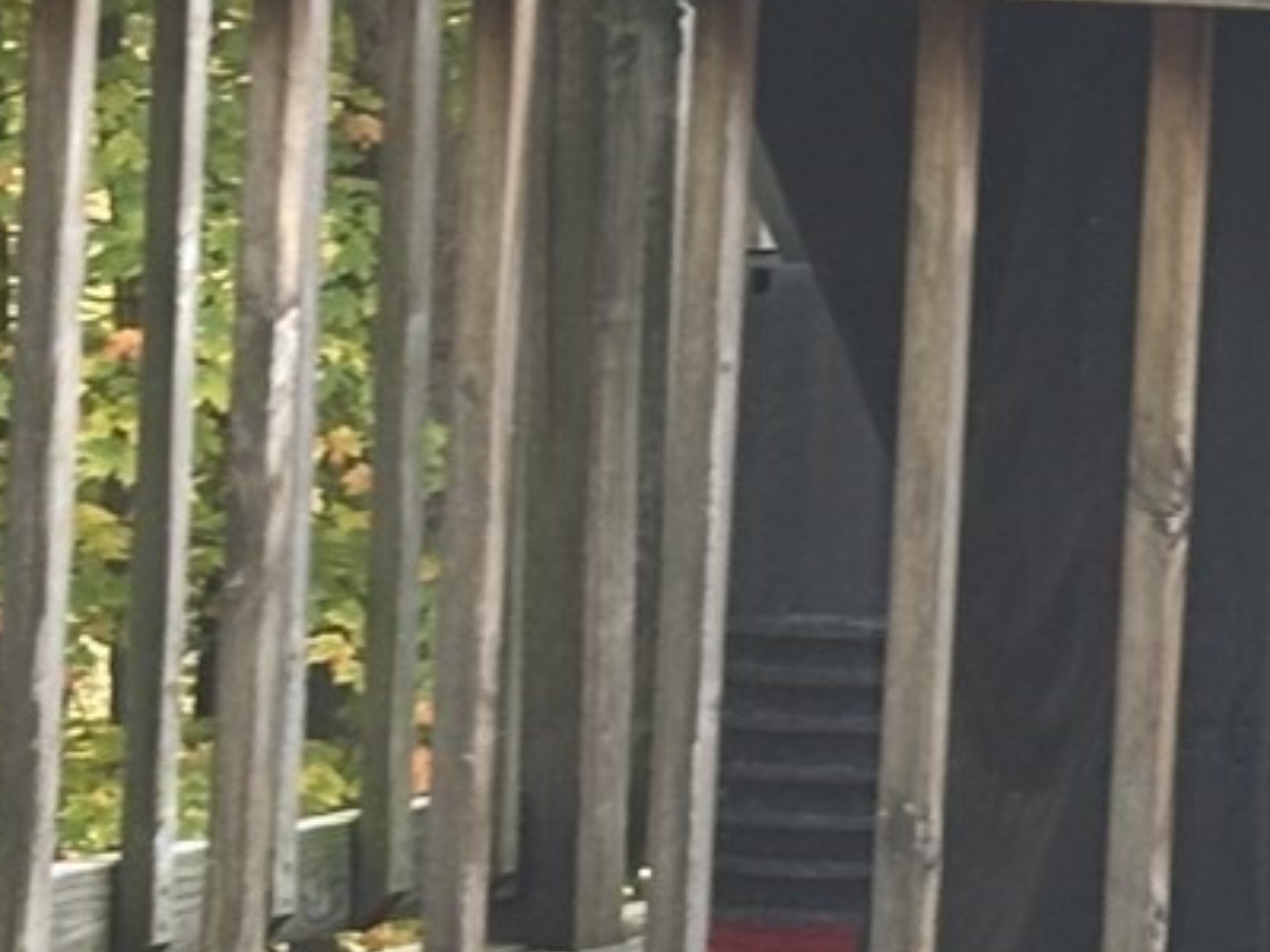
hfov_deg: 7.4
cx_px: 1527
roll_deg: -2.4
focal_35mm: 266
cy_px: -22
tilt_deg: -0.2
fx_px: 9759
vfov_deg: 5.6
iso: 50
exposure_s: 1/71
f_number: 1.6
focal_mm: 5.96
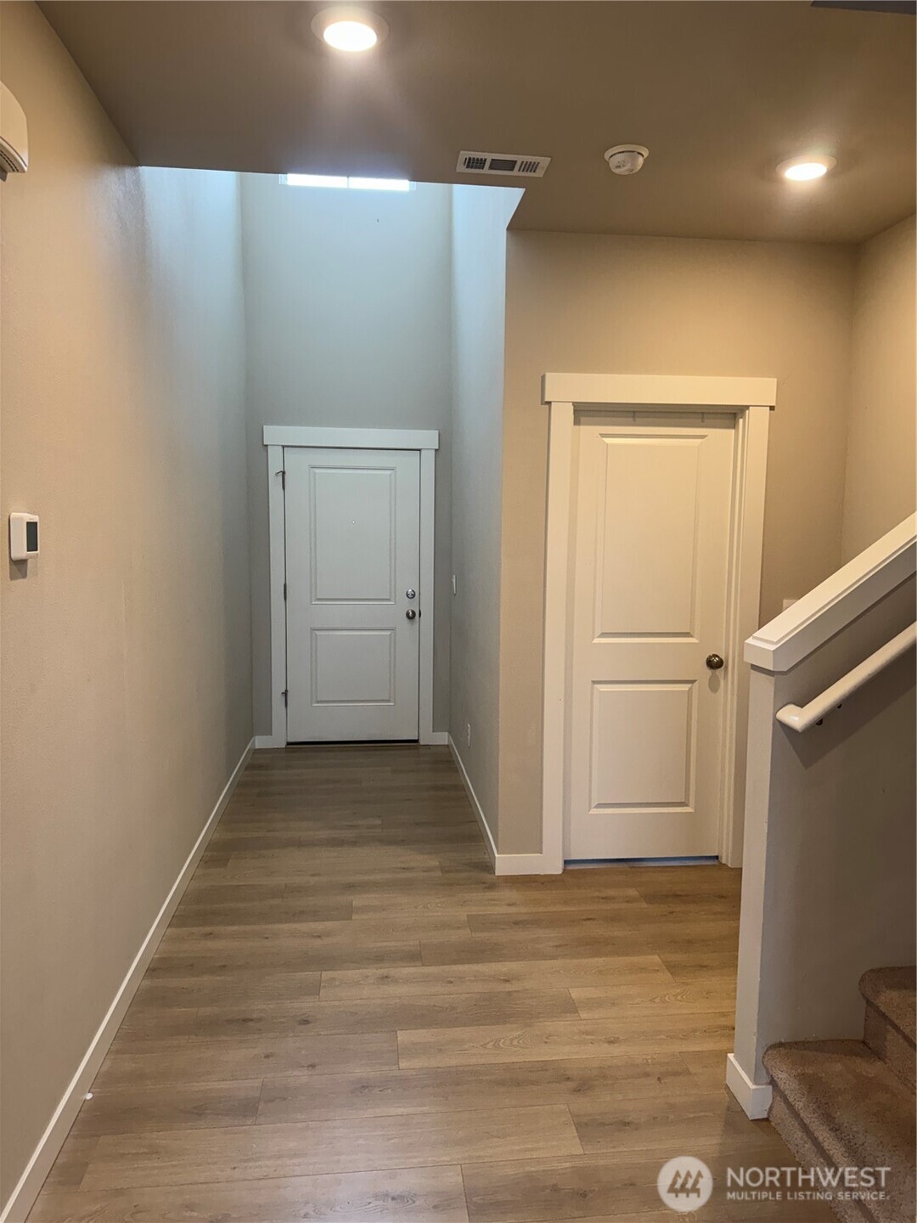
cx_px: 458
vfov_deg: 71.6
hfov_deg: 56.8
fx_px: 848
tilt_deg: -5.2
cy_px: 612
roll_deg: -0.6
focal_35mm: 24
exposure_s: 1/120
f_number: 1.78
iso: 200
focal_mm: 6.76
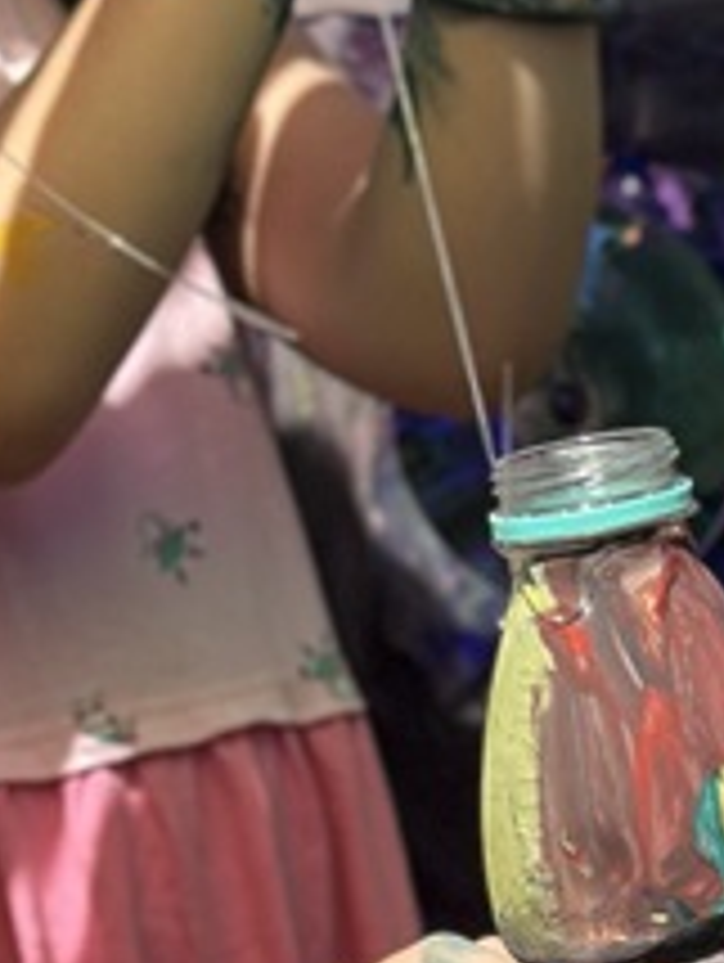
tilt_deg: -10.7
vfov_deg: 8.7
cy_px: 1328
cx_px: 1192
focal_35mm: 224
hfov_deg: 6.5
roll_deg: +3.3
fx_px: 6234
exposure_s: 1/2809
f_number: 1.78
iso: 100
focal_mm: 6.86
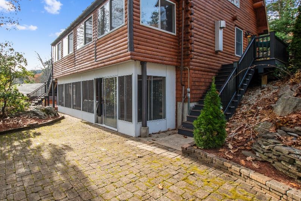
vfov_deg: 64.4
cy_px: 92
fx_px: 159
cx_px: 117
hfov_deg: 85.6
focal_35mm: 19
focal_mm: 10
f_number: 8
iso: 100
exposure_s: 1/80
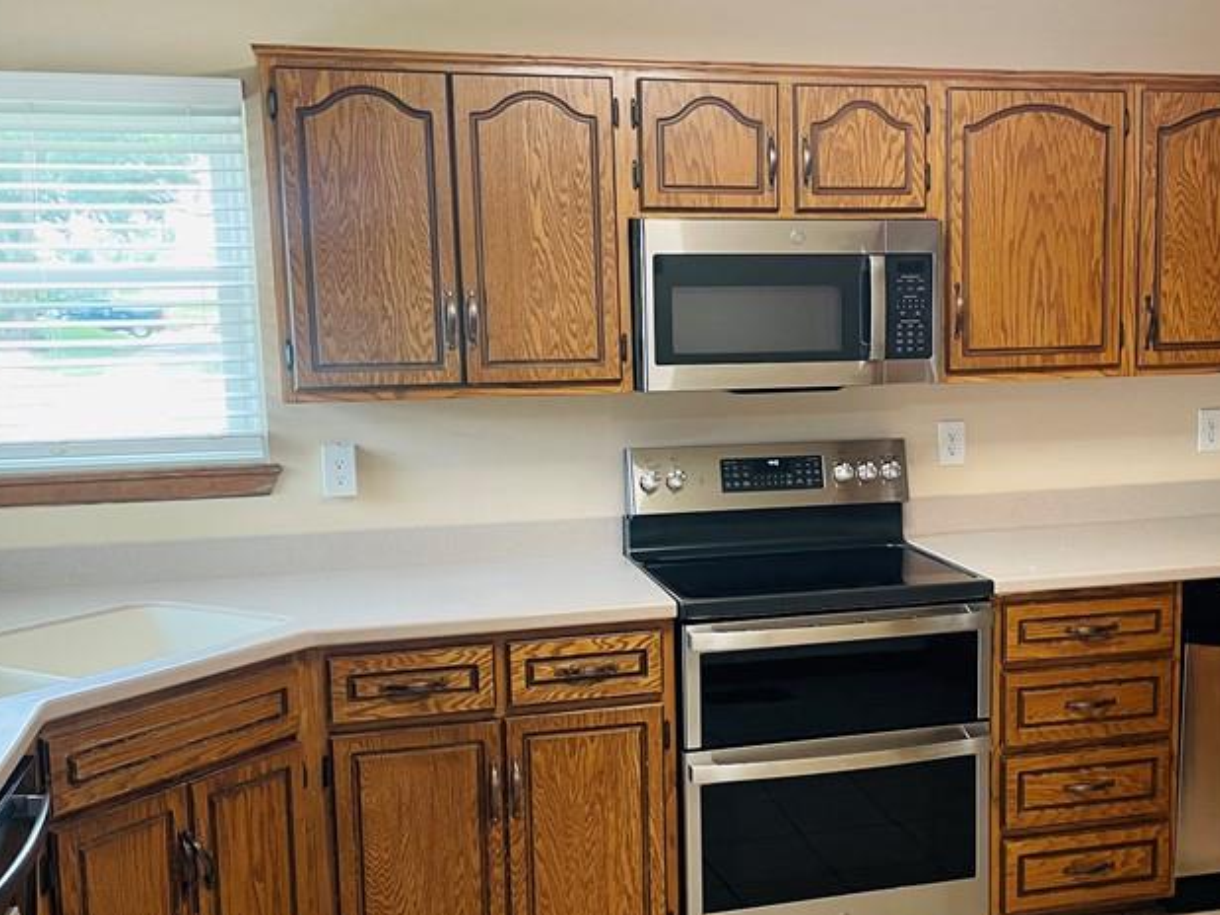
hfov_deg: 43.5
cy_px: 503
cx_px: 775
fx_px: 1515
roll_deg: +1.5
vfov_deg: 33.6
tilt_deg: -8.4
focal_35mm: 43
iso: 100
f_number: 1.6
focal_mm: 4.2
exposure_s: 1/60
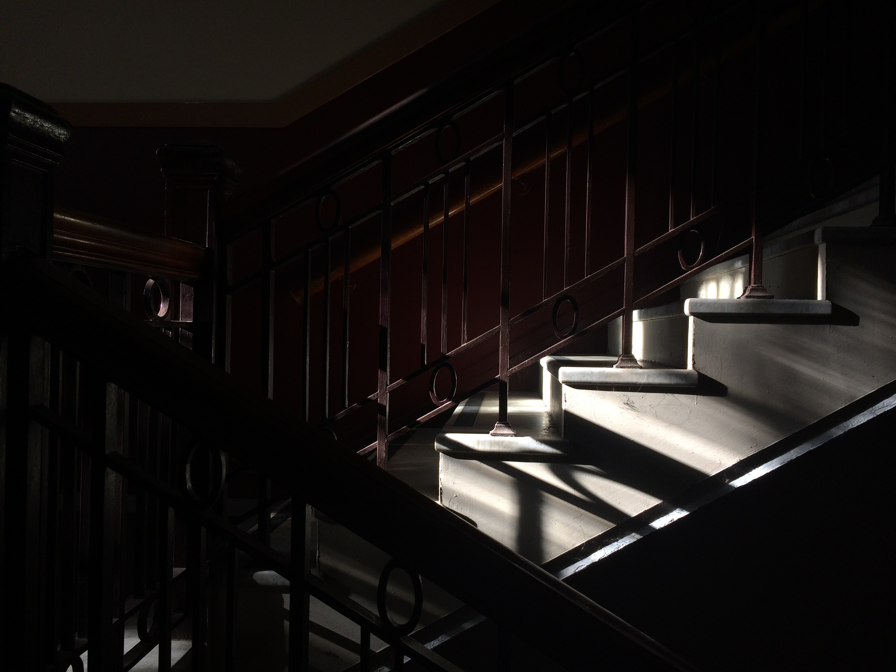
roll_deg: -1.5
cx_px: 448
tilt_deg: -1.4
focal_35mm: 29
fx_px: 751
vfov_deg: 48.2
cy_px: 336
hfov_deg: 61.7
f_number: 2.2
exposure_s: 1/167
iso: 32
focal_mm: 4.15
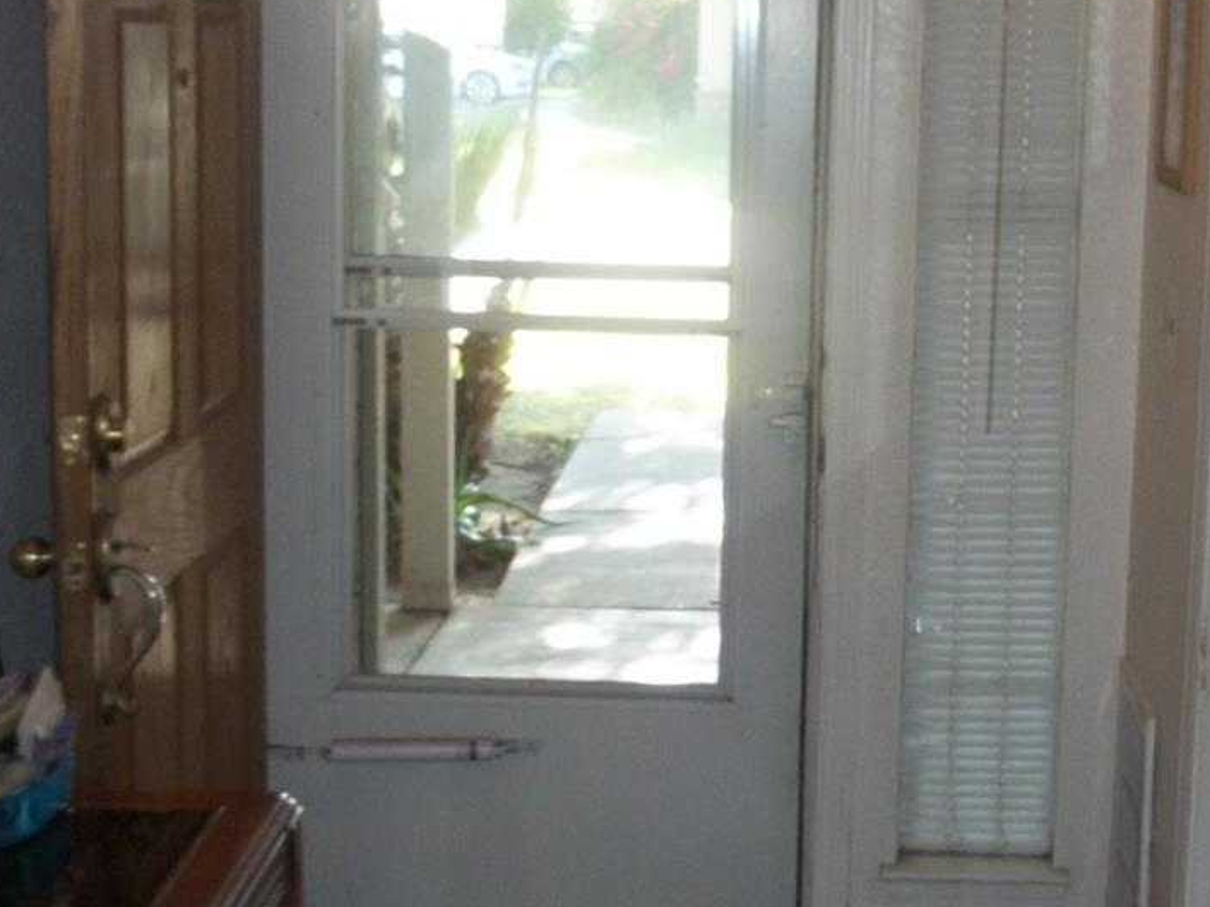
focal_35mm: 70
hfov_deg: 27.5
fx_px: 2446
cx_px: 847
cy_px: 418
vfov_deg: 21.0
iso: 160
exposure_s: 1/30
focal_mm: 5.9
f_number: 3.3
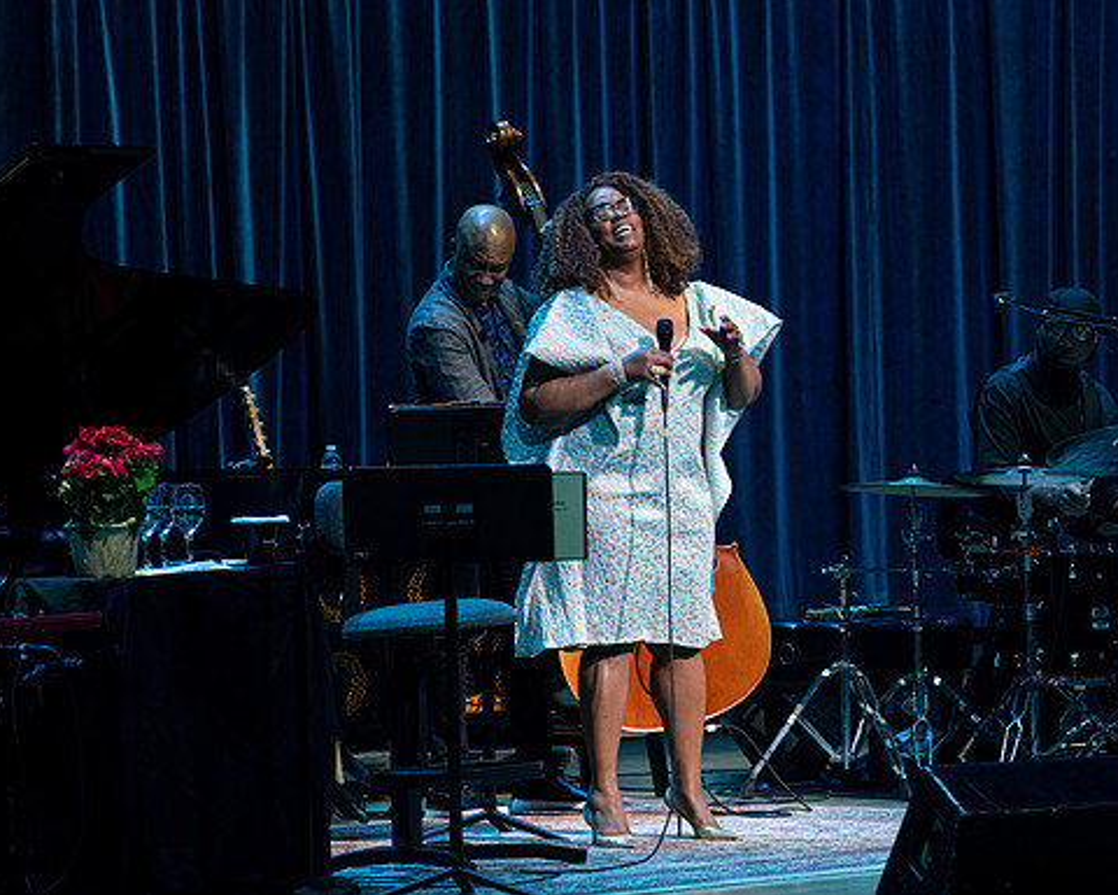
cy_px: 449
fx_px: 7279
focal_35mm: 220
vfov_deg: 7.0
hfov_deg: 8.8
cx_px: 589
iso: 2500
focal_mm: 194
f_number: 6.3
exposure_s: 1/250
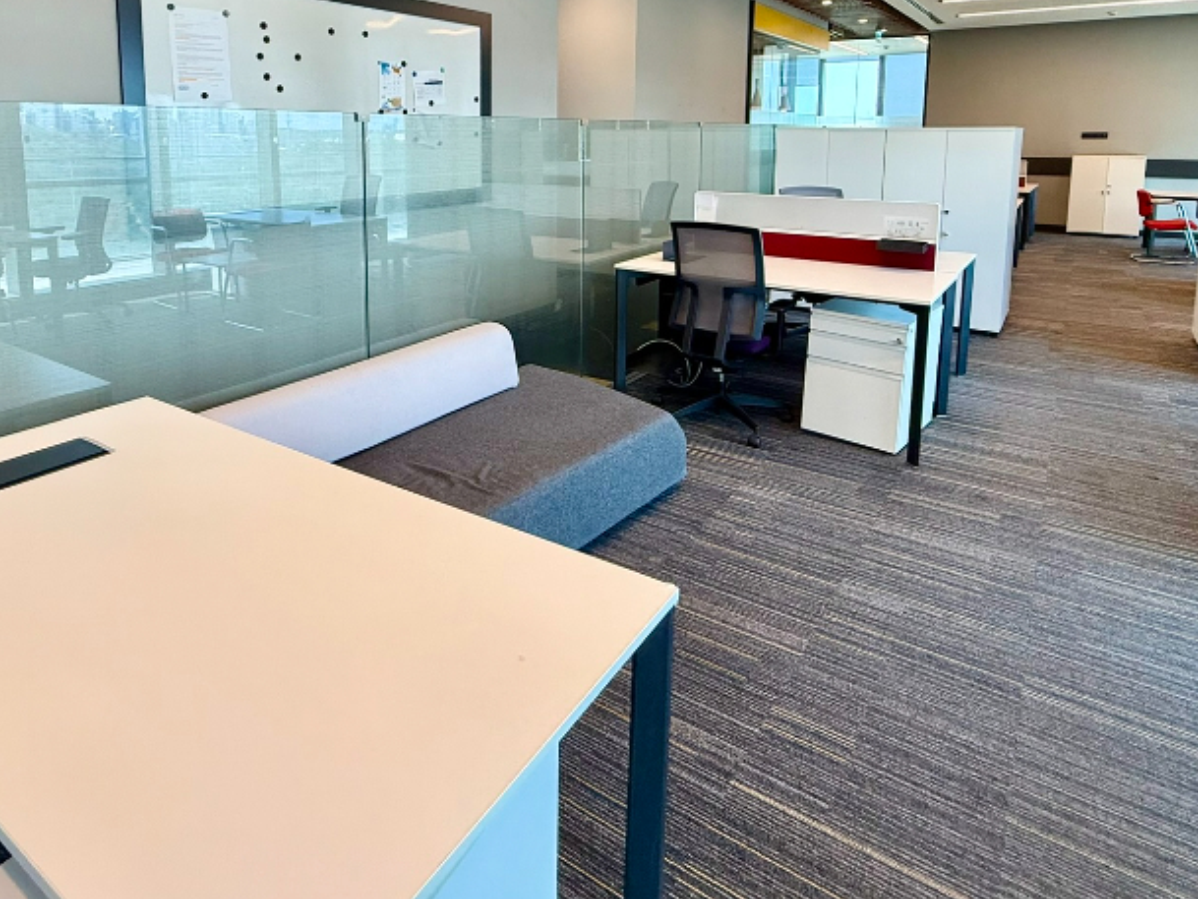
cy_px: 224
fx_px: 796
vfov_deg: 56.0
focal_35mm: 23
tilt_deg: -6.6
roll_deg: -1.8
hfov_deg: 73.4
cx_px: 504
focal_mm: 2.22
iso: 125
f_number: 2.2
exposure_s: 1/100
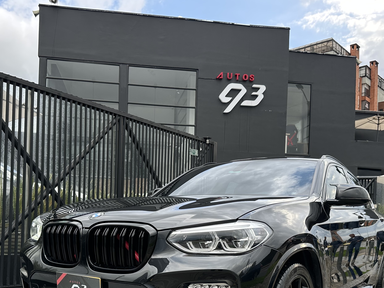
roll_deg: -1.9
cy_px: 224
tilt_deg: +1.3
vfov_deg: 35.8
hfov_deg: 47.8
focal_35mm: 39
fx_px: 433
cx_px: 183
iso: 80
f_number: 1.78
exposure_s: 1/345
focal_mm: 6.86
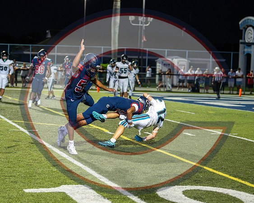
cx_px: 104
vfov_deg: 13.4
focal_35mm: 115
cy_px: 120
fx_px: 861
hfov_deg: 16.8
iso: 8000
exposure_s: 1/1000
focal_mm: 86
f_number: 2.8
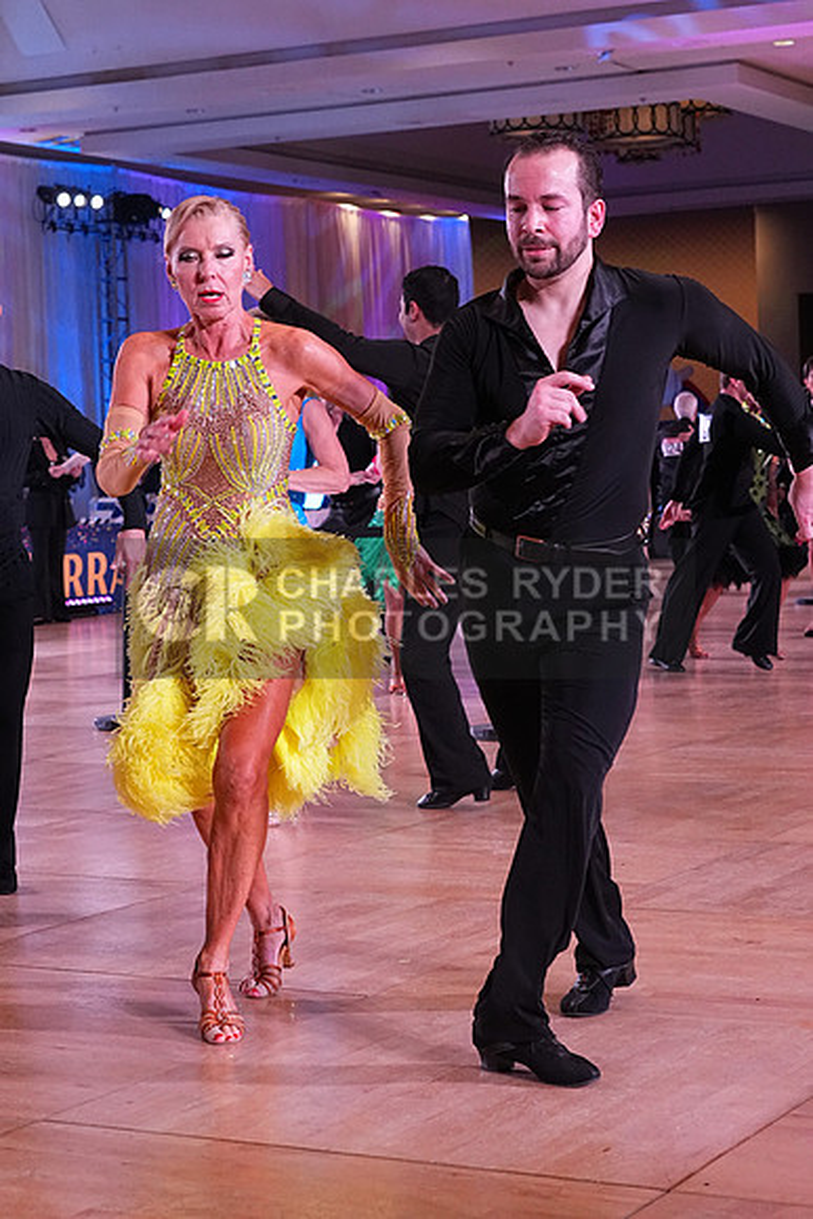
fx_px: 2437
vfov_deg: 28.1
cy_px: 610
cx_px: 406
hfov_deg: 18.9
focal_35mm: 72
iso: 3200
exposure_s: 1/400
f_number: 5.6
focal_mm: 48
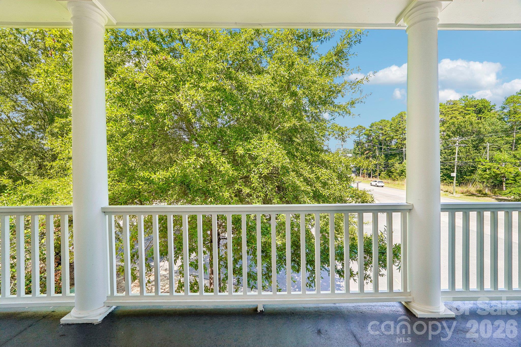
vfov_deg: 77.3
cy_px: 174
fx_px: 217
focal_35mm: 15
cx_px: 260
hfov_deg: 100.4
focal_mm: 10
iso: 100
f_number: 8
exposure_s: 1/60
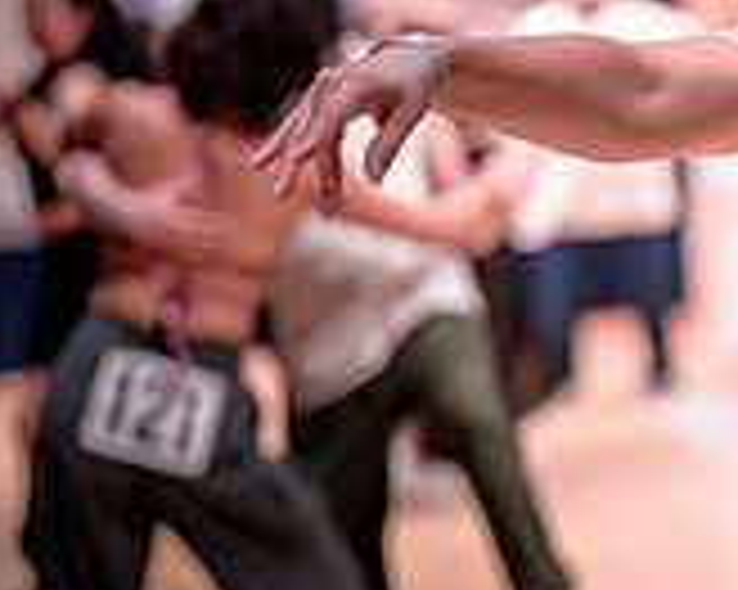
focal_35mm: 166
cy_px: 399
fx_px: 3624
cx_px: 896
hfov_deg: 11.4
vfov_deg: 9.3
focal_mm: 50
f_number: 1.2
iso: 1250
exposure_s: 1/200
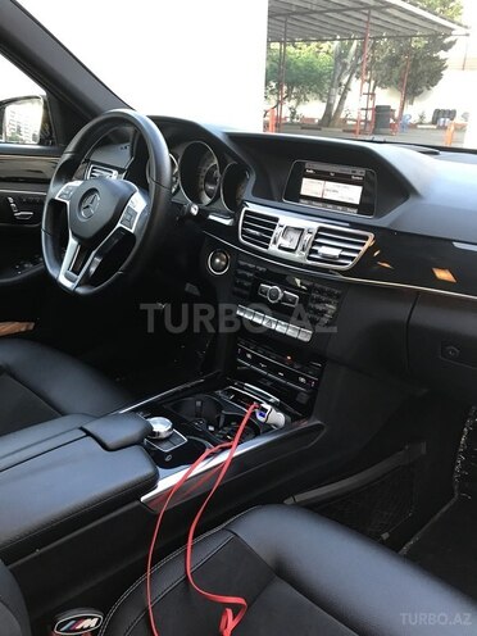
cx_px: 238
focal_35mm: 28
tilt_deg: -21.3
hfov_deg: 49.7
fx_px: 514
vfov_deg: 63.4
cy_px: 318
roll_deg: -1.2
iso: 40
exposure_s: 1/20
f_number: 1.8
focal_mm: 3.99
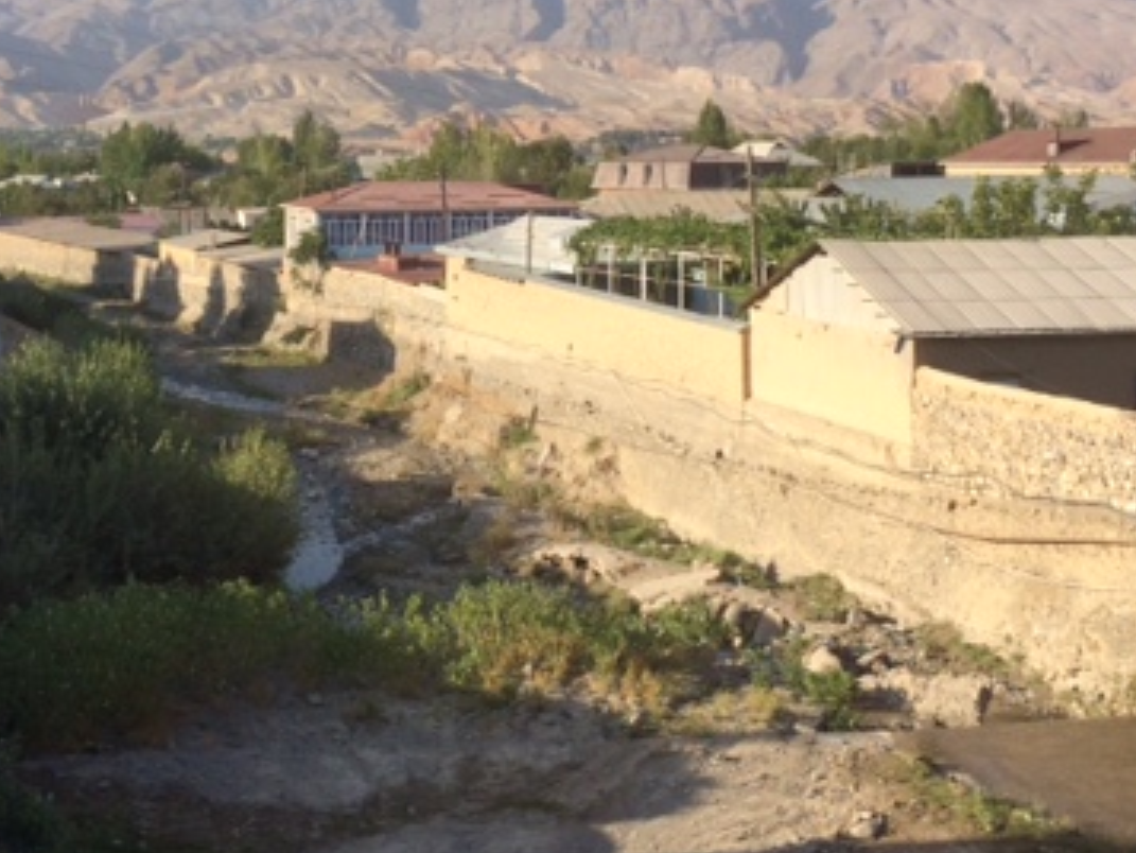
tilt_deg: -2.8
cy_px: 181
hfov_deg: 36.5
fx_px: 1707
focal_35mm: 52
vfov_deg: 27.5
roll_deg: +0.7
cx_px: 407
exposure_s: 1/1414
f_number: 2.2
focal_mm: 4.15
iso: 32
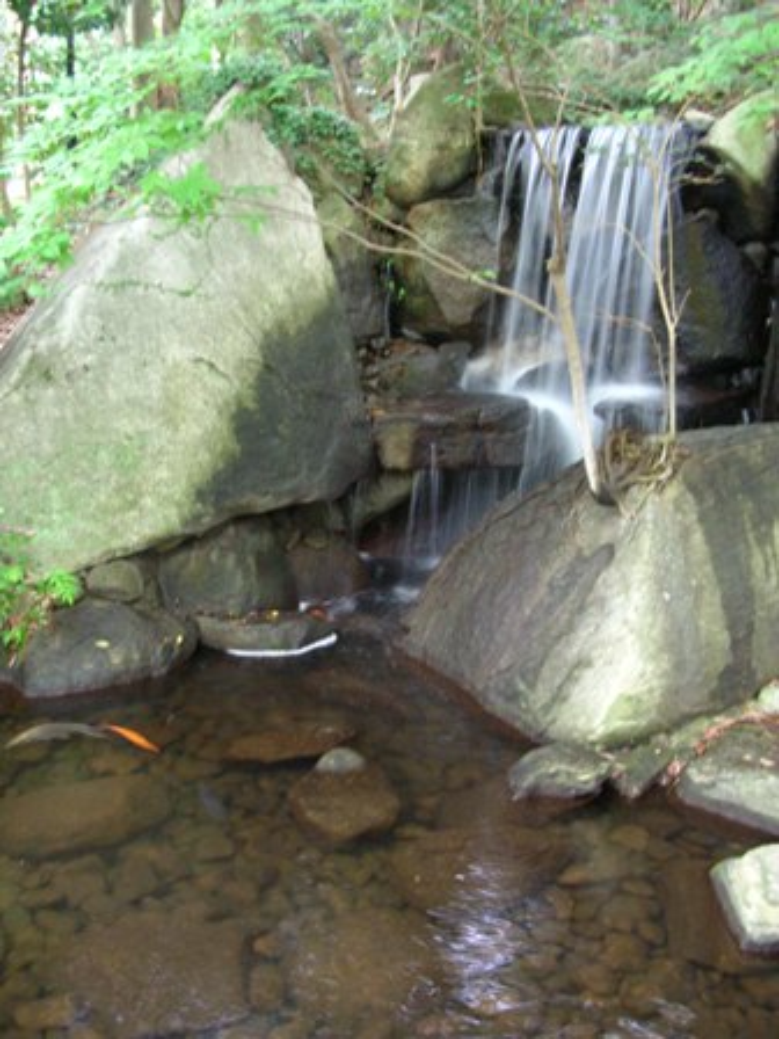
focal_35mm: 35
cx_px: 390
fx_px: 1050
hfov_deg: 40.7
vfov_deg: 52.6
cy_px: 520
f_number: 2.8
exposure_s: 1/2.2
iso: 200
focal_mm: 5.8
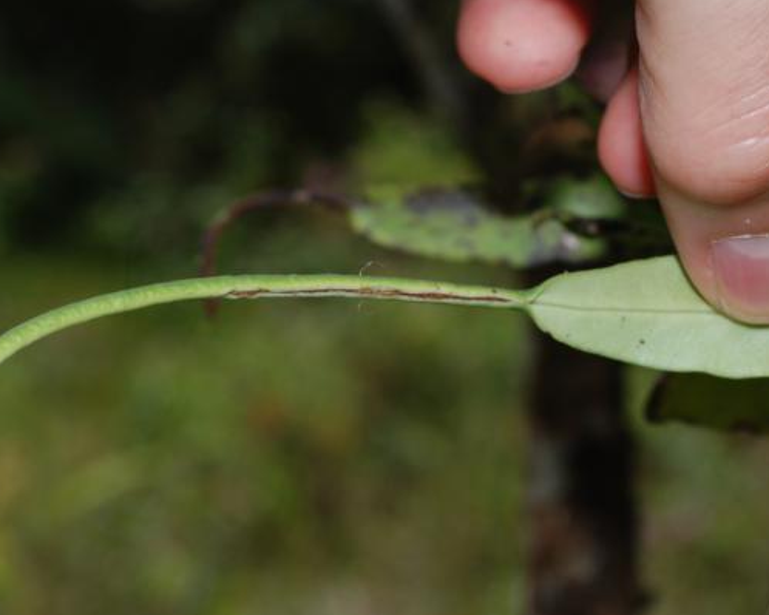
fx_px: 2707
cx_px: 389
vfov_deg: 13.0
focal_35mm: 119
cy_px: 306
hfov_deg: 16.2
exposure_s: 1/60
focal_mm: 70
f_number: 16
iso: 100
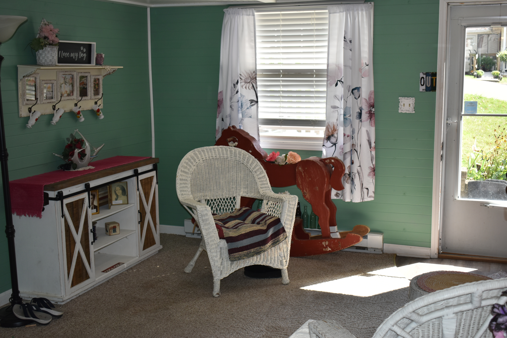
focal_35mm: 45
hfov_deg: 43.6
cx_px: 254
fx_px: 634
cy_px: 169
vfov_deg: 29.9
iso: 200
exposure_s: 1/200
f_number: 4.2
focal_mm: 30
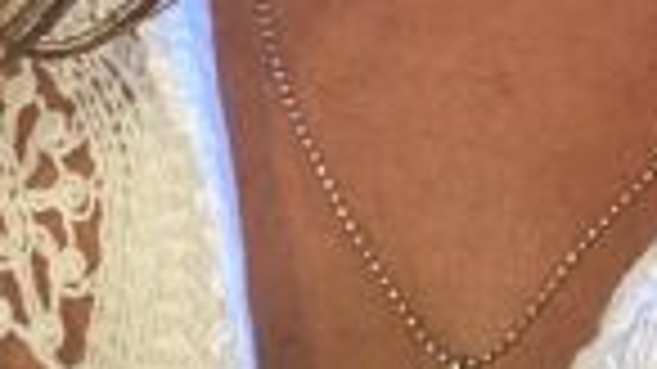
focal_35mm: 134
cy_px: -486
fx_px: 2334
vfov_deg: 8.4
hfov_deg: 15.8
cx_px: 580
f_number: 2.2
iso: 320
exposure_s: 1/50
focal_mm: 2.71
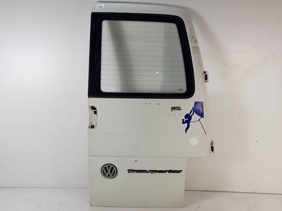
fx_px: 212
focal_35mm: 26
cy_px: 106
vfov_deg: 53.1
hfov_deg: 67.3
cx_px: 141
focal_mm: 4.2
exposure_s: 1/122
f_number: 1.7
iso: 40
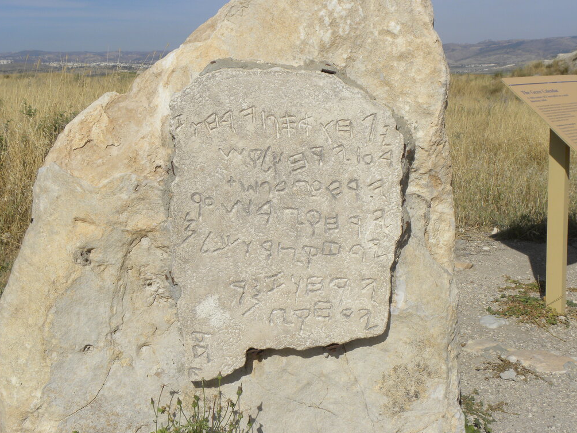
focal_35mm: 53
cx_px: 286
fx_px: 884
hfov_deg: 36.2
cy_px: 216
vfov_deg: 27.5
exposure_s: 1/508
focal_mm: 9.2
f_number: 7.1
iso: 64
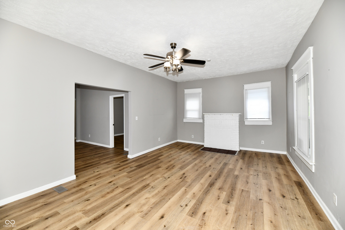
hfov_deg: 104.3
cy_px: 115
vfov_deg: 81.2
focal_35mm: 14
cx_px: 172
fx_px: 134
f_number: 6.3
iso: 640
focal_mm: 14
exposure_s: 1/60
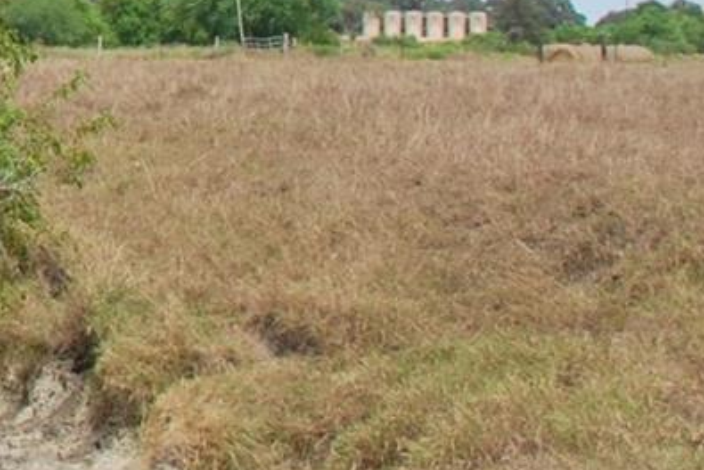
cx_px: -629
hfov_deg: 13.0
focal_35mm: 140
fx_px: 2740
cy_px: -258
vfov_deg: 9.5
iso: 100
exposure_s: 1/200
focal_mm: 18
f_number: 8
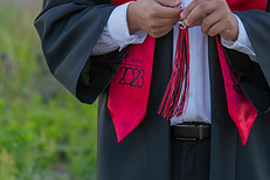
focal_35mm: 185
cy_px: -3
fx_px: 1387
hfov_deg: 11.1
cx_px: 168
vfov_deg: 7.4
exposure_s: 1/250
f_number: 2.8
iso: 125
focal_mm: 70
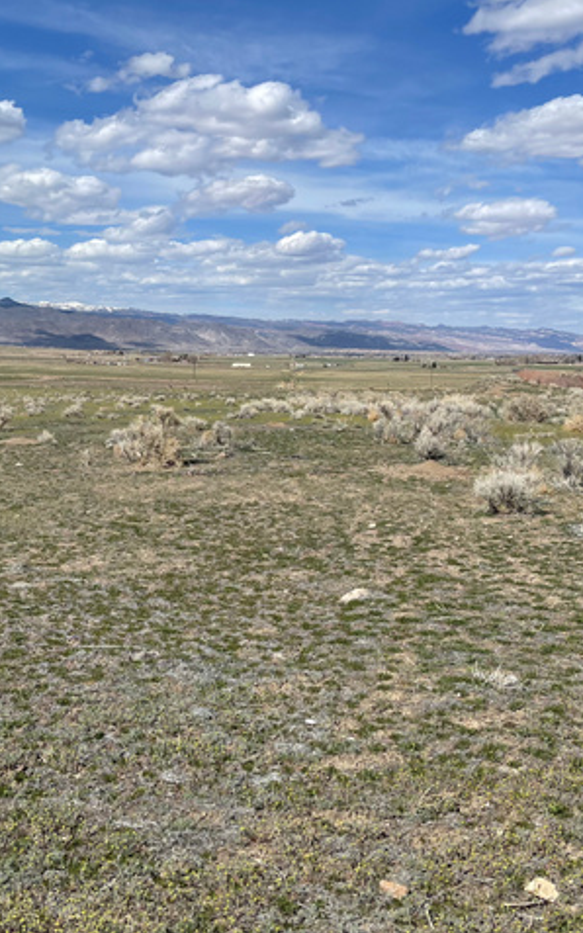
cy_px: 466
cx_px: 215
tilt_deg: -7.5
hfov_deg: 34.2
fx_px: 941
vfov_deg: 52.8
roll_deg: -0.5
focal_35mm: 37
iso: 32
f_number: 1.6
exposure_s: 1/5917
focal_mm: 5.1
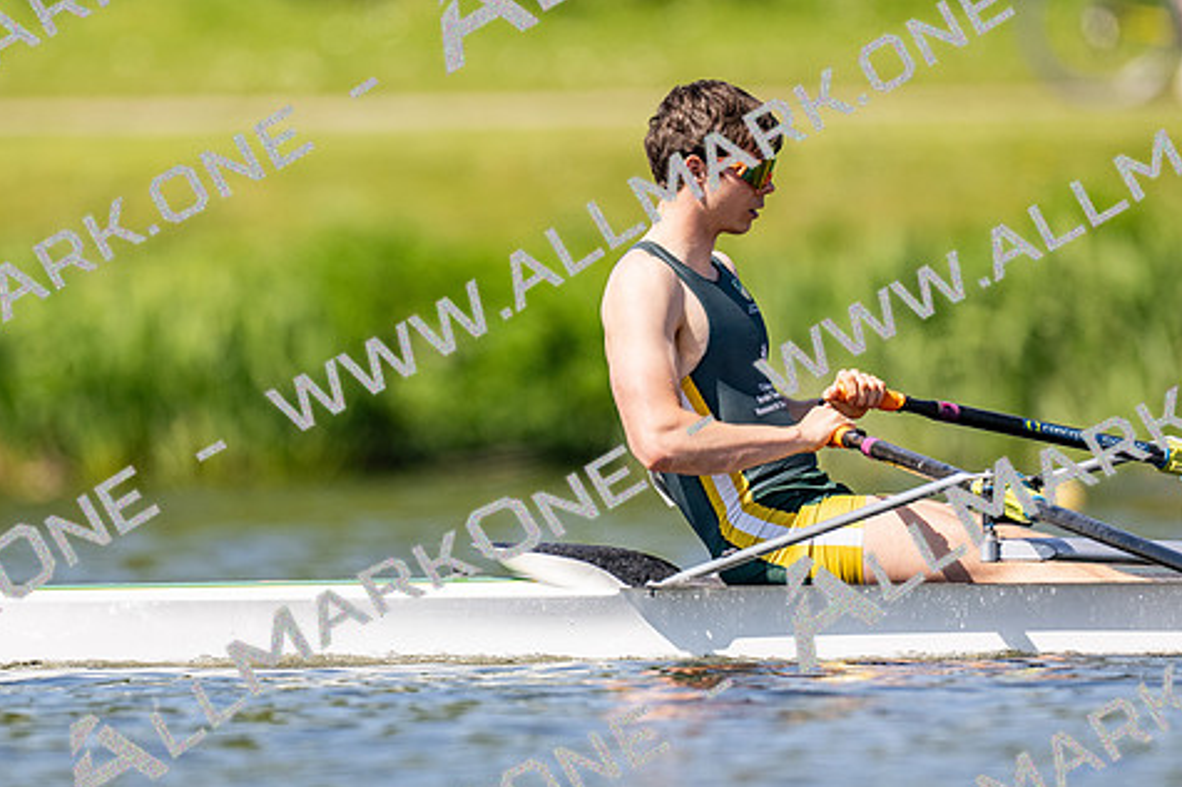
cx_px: 572
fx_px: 36058
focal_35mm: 1099
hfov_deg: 1.9
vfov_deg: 1.2
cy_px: 438
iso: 250
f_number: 4
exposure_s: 1/2500
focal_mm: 600
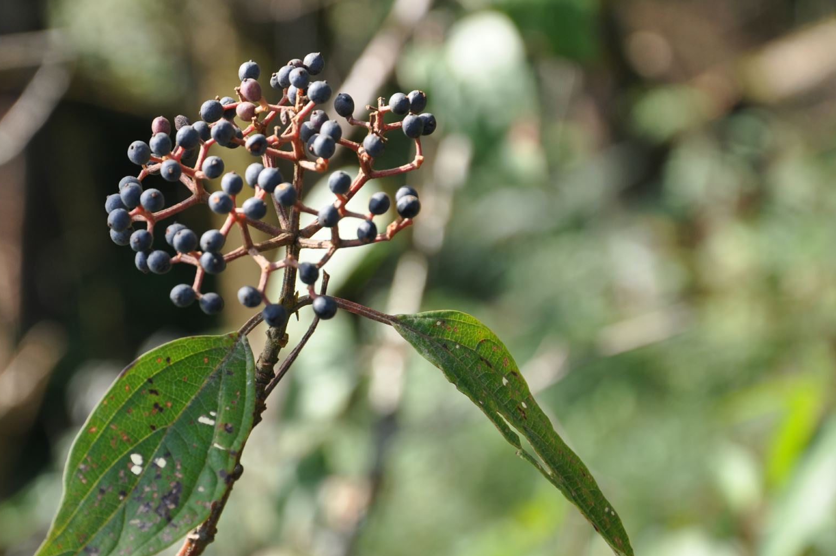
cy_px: 280
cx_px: 267
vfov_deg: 8.8
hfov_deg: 13.2
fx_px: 3612
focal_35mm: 156
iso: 200
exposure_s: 1/200
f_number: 7.1
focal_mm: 75
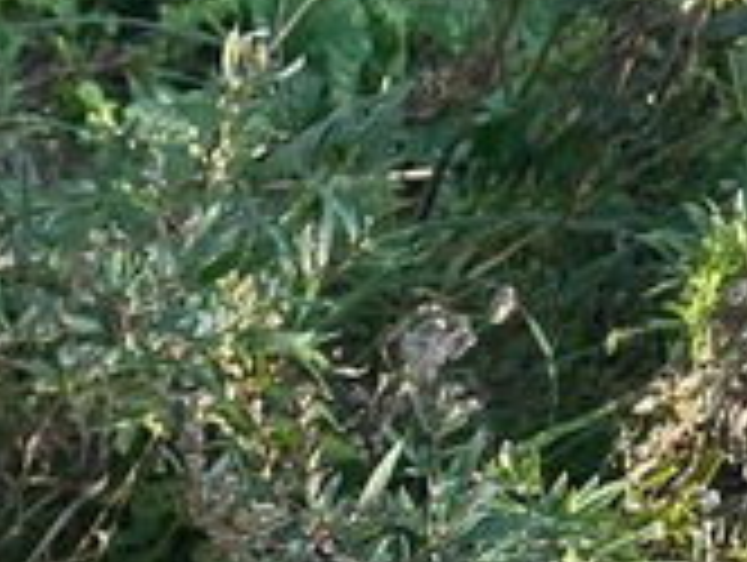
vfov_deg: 11.2
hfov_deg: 12.5
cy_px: 953
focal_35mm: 125
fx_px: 2701
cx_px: -1022
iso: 50
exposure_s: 1/763
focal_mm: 5.7
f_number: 1.5
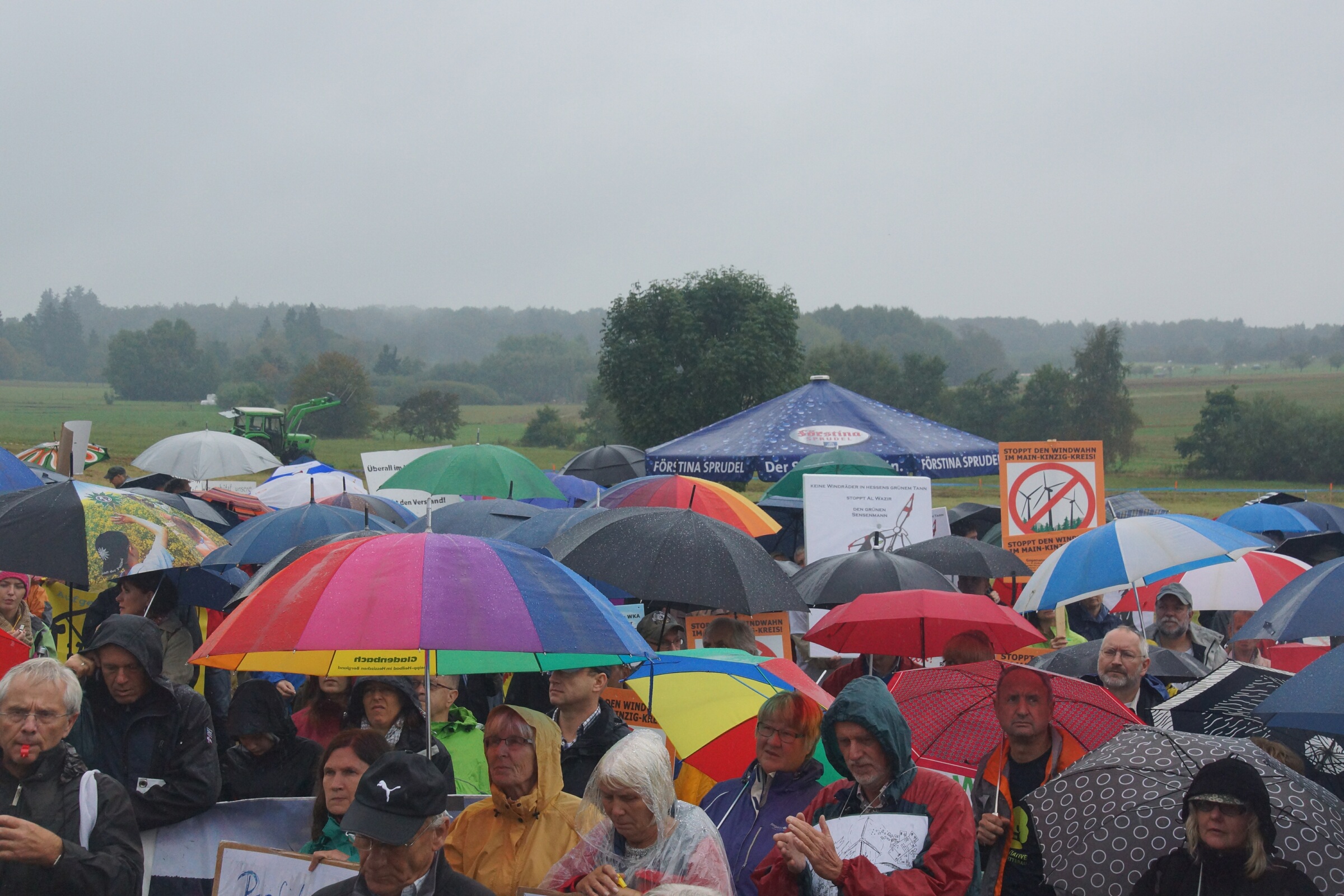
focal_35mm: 68
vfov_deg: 20.2
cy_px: 448
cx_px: 672
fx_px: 2520
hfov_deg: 29.9
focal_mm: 45
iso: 800
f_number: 8
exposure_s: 1/750
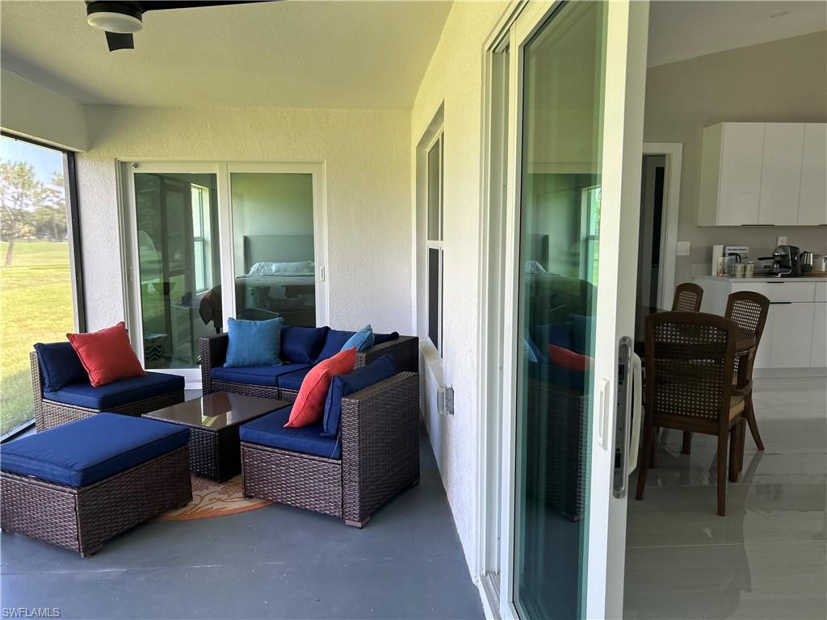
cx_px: 414
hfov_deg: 67.3
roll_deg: +1.4
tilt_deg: -4.7
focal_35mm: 26
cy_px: 310
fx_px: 621
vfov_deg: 53.1
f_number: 1.5
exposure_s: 1/121
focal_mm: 5.7
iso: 64
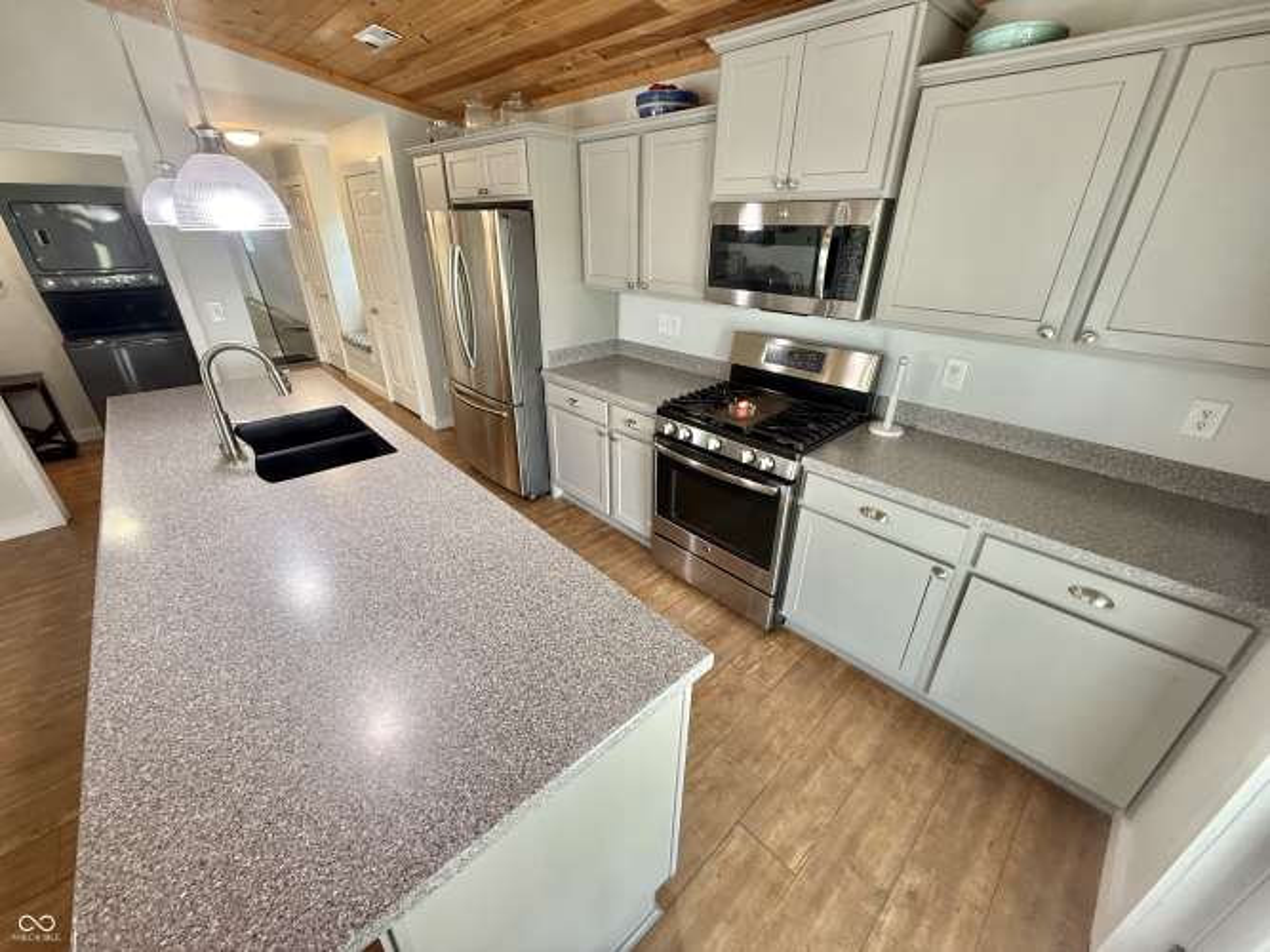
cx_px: 635
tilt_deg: -25.0
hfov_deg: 102.1
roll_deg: -0.5
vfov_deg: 85.7
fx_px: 514
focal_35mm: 14
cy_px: 476
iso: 160
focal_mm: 2.22
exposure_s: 1/60
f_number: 2.2
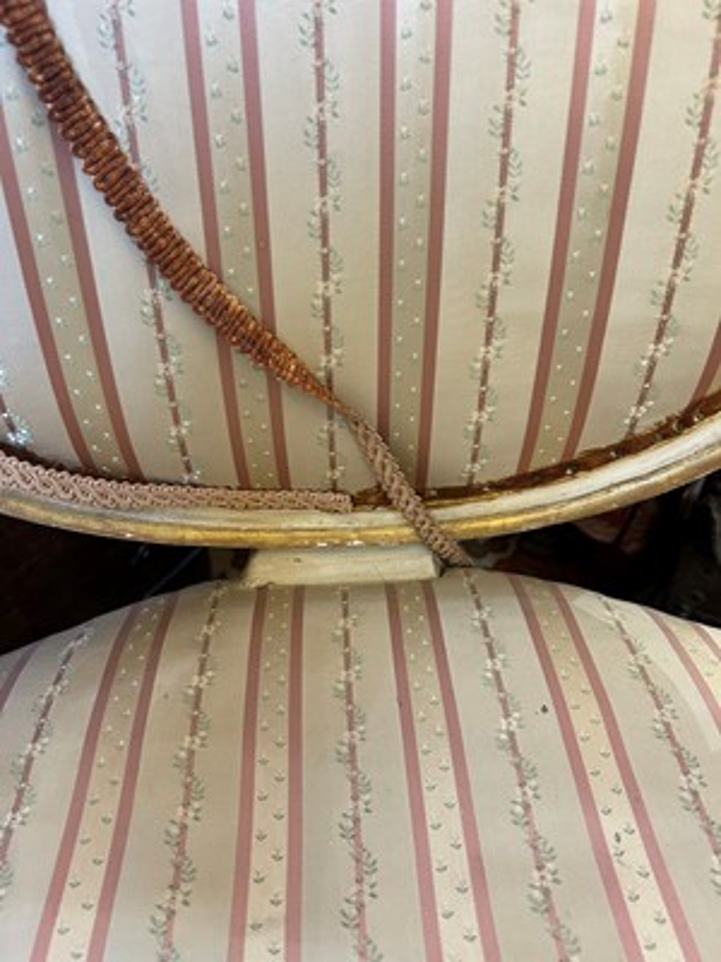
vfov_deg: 67.3
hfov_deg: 53.1
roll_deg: -0.6
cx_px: 360
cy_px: 481
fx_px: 722
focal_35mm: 26
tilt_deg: -40.8
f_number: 1.5
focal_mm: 5.7
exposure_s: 1/50
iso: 200
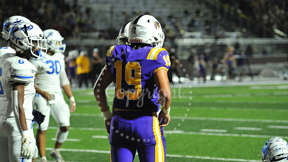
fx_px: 1611
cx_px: 144
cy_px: 94
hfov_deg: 10.2
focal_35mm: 211
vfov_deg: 5.8
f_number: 5.6
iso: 4000
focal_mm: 200
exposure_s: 1/320
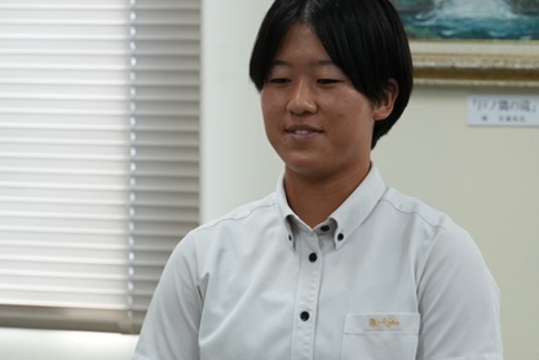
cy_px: 243
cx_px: 299
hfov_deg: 12.8
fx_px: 2410
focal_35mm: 161
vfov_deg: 8.5
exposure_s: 1/160
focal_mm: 70
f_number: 5.6
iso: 1250
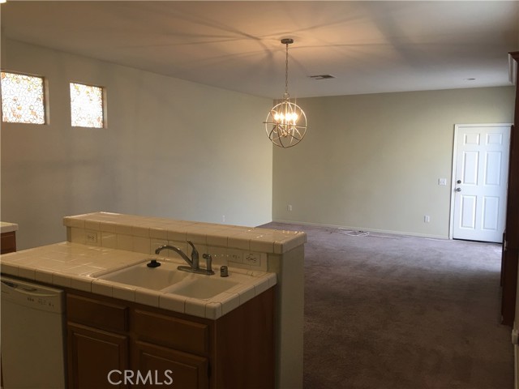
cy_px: 194
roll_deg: -0.4
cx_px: 260
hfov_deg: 61.7
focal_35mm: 29
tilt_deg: -4.4
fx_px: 435
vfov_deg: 48.2
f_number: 2.2
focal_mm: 4.15
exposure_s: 1/15
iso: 25
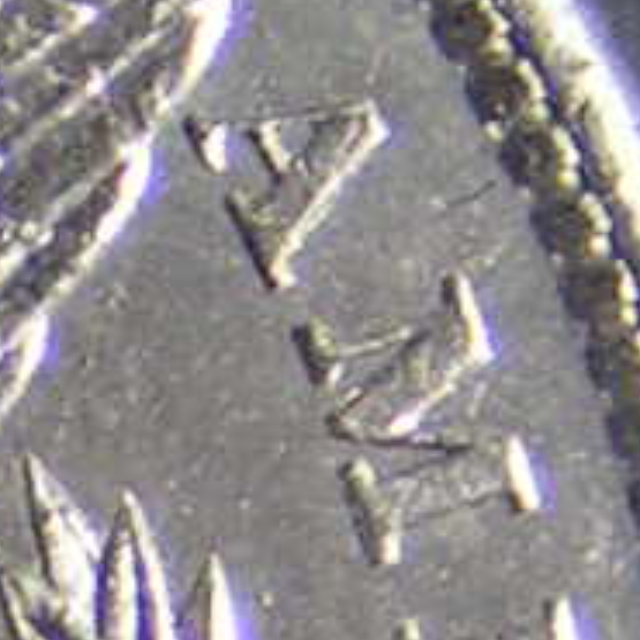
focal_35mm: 482
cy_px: 813
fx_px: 10082
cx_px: -993
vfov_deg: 3.6
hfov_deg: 3.6
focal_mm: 9.7
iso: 80
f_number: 3.2
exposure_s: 1/60
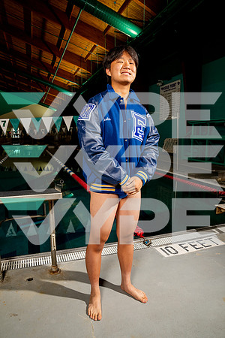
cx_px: 112
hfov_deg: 53.1
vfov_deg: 73.7
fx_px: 225
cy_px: 169
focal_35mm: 24
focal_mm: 24
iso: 500
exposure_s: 1/125
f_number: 7.1
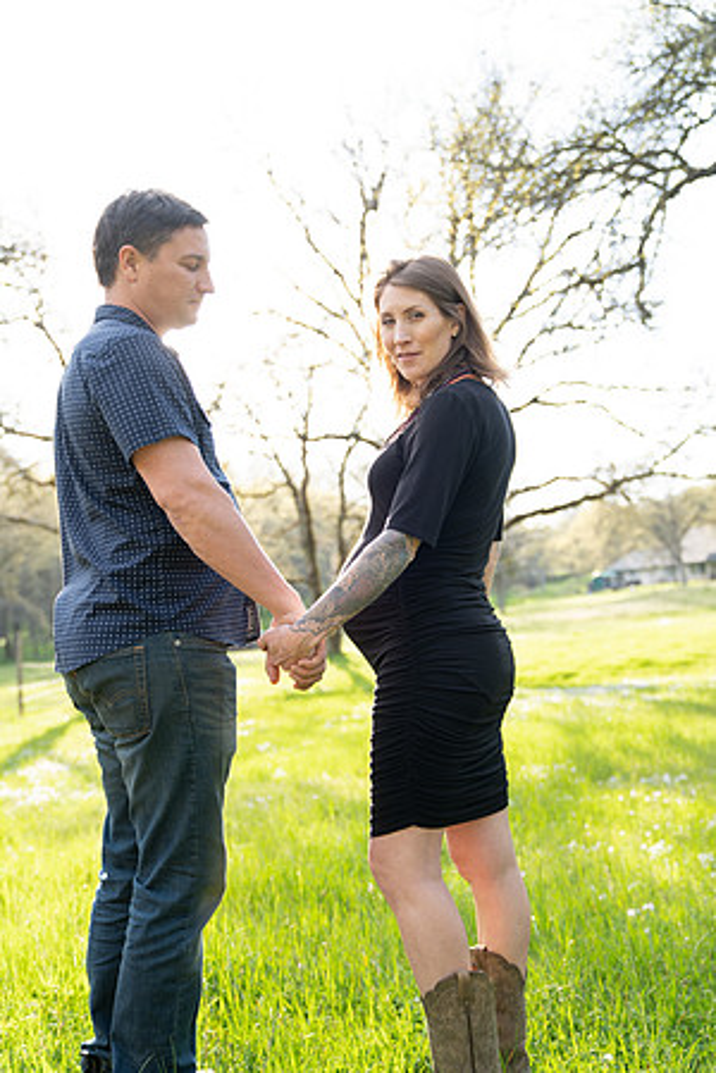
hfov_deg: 37.9
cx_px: 358
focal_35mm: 35
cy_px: 536
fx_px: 1044
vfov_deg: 54.4
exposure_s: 1/250
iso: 160
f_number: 2.8
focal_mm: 35
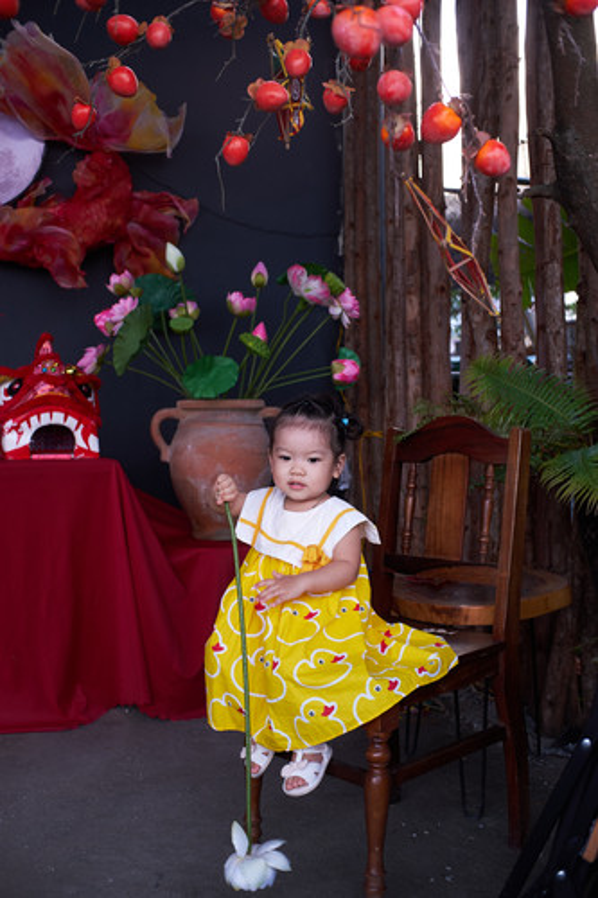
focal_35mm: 53
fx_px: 1321
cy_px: 449
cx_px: 299
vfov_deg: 37.5
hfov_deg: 25.5
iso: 400
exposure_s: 1/160
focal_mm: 35
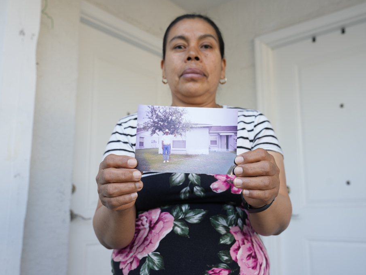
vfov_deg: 39.7
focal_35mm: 36
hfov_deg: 51.2
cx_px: 207
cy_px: 137
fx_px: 381
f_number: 5
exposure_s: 1/125
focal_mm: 33
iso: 400
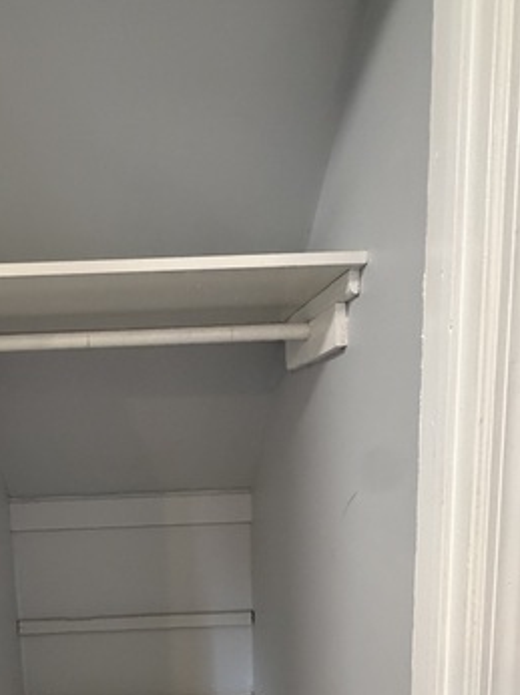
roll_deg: +5.1
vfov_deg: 61.2
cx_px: 126
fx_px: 541
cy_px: 533
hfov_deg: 49.2
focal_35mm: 27
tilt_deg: -7.5
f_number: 2.2
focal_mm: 2.22
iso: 400
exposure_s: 1/60
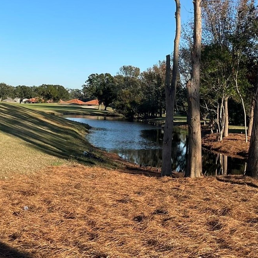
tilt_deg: +7.7
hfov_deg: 30.6
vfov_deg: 30.0
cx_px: 137
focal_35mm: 56
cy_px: 63
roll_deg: -1.6
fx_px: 472
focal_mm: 4.2
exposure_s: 1/4000
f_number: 1.6
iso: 50
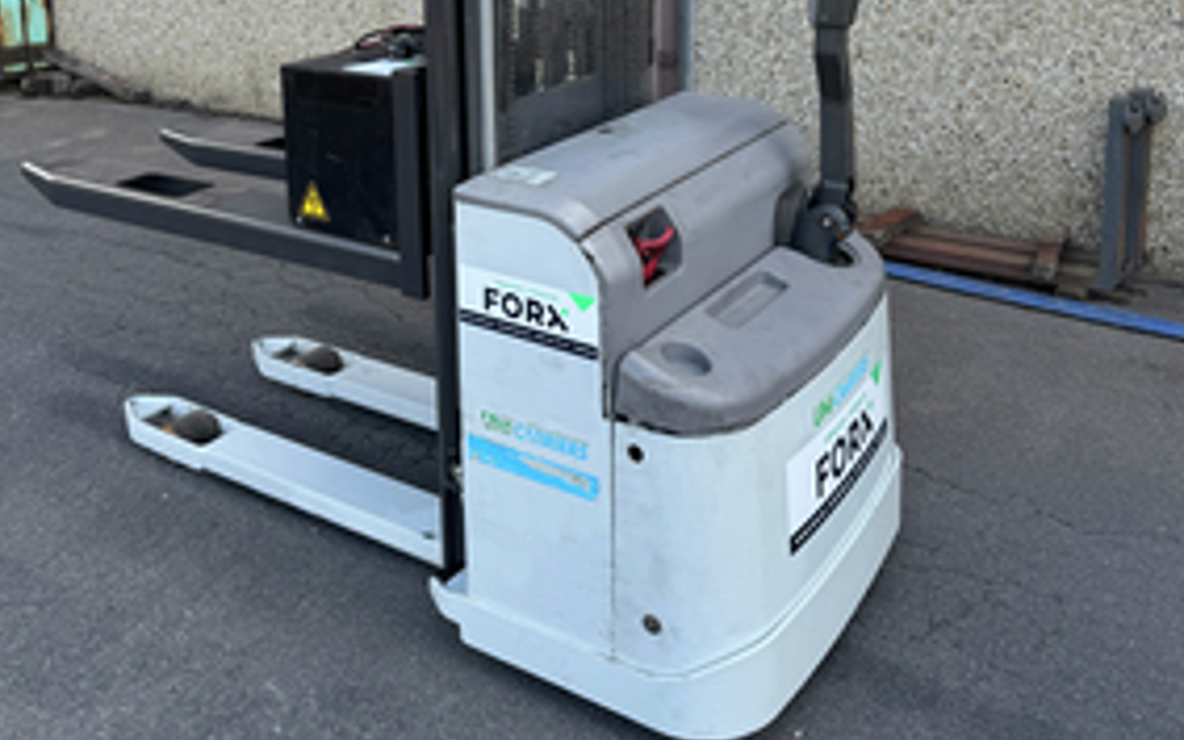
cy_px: 38
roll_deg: +0.6
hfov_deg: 54.0
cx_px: 569
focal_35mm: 36
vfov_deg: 33.0
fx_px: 1162
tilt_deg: -8.7
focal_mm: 6.76
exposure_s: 1/685
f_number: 1.78
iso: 80
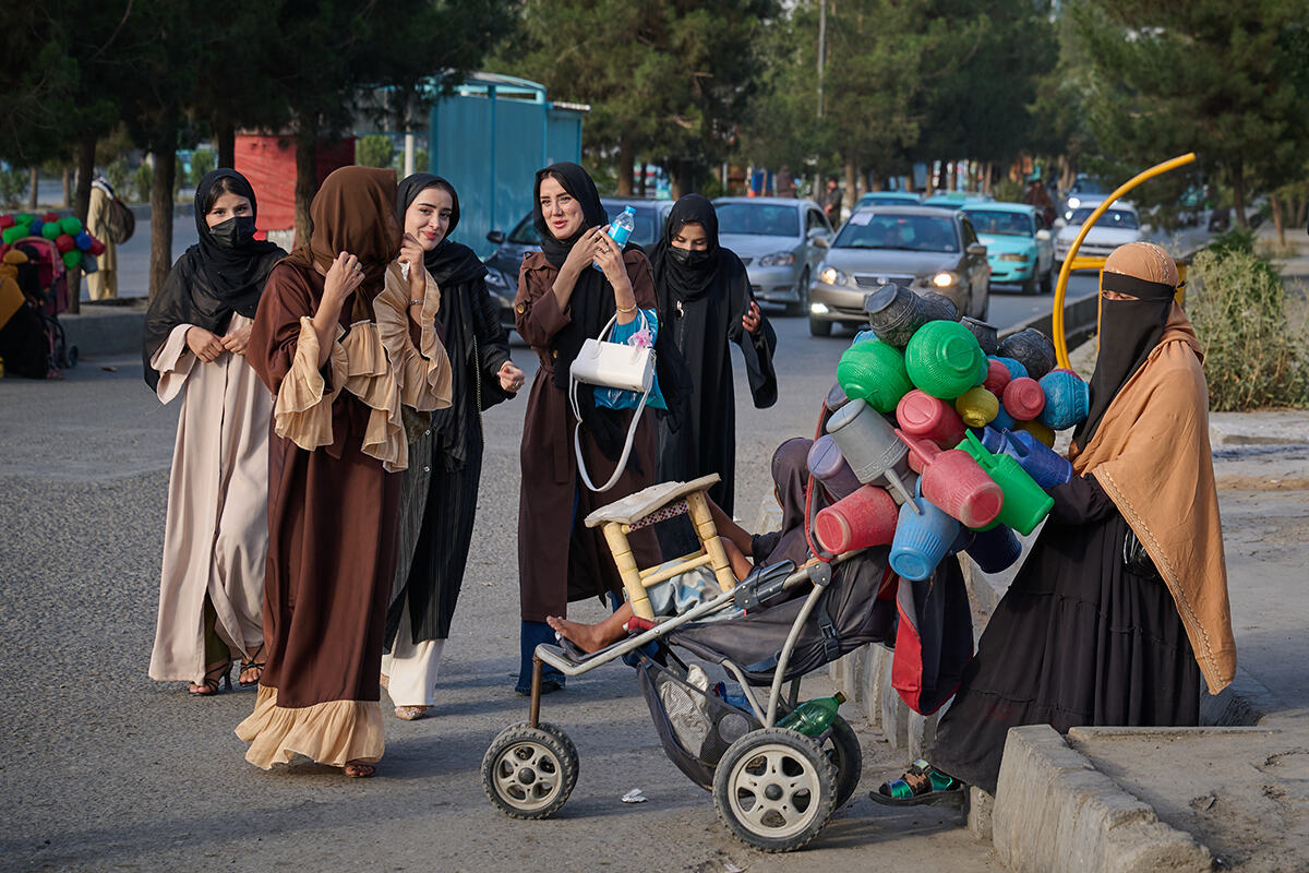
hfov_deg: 28.8
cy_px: 436
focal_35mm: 70
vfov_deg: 19.5
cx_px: 654
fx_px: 2545
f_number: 5
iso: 200
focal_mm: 70
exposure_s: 1/400
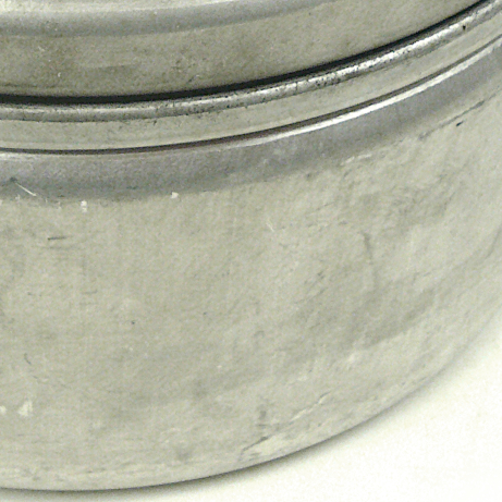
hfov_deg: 15.8
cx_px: 50
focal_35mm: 109
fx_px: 1788
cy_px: -46
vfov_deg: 15.6
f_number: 3.1
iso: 100
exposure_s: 1/250
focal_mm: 6.1
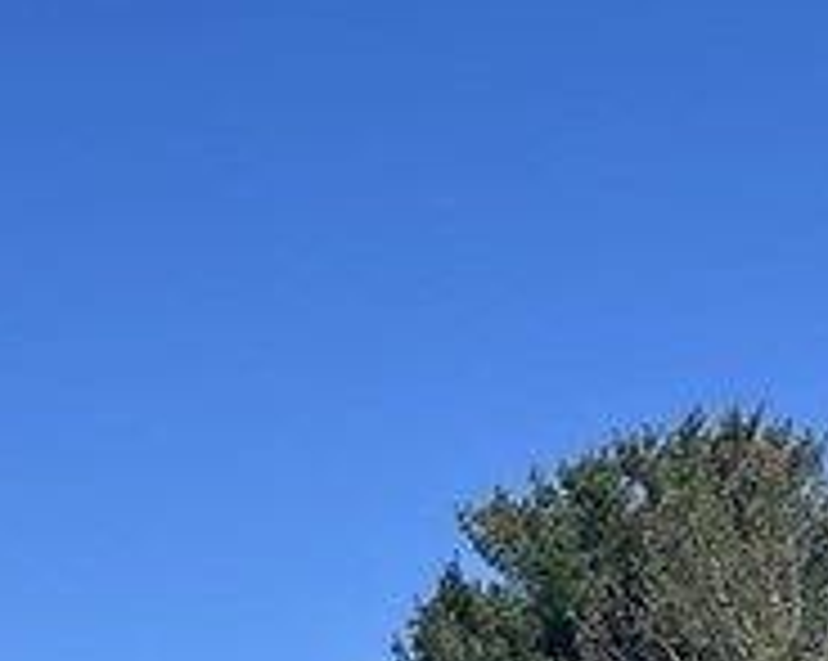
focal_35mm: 141
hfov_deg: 12.7
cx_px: -554
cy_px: 1565
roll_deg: +0.5
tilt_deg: -4.7
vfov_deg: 9.7
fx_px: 3453
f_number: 1.5
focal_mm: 5.7
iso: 50
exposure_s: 1/4274
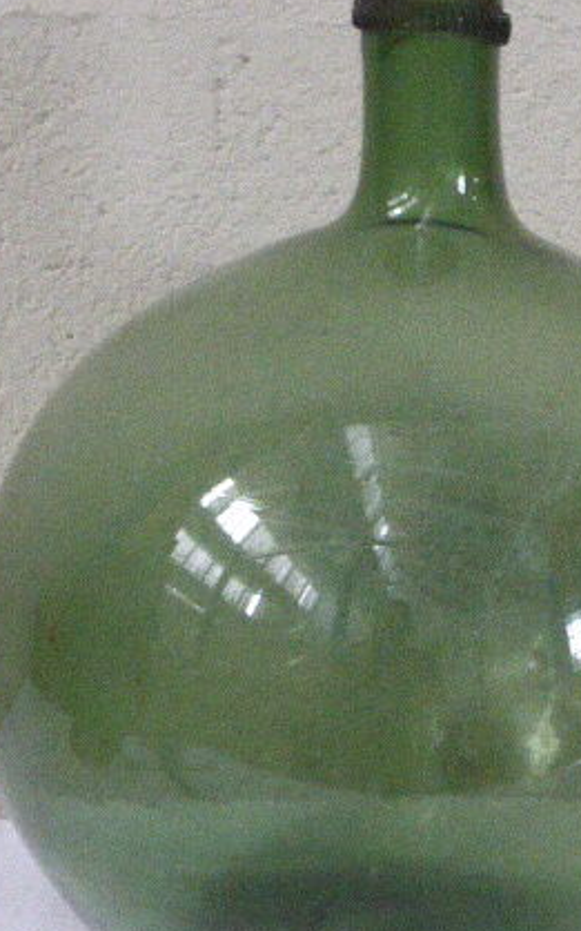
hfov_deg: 11.7
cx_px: 432
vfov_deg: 18.6
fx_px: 2839
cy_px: 517
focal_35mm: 112
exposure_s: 1/100
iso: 1600
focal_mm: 11.7
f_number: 4.9
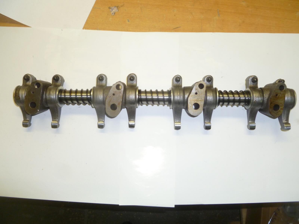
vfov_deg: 49.7
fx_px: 242
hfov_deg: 63.4
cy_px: 112
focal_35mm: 28
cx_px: 150
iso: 125
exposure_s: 1/30
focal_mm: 5
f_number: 3.3
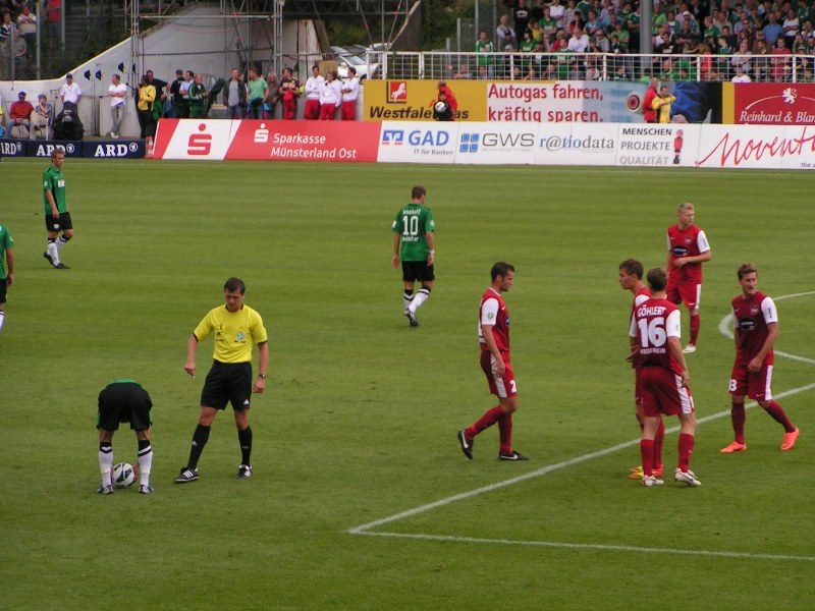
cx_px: 408
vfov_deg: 9.1
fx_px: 3861
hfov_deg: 12.0
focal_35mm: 164
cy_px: 306
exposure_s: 1/200
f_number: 3.5
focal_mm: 25.1
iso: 50
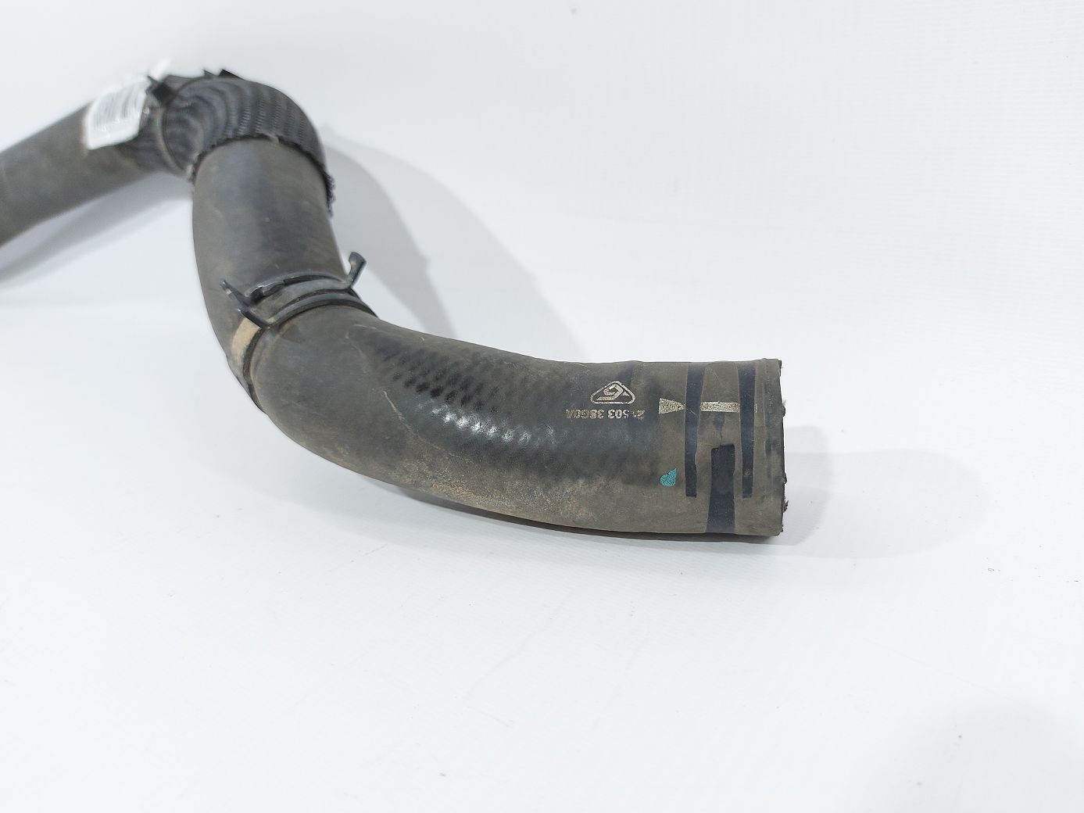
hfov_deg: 71.6
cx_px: 542
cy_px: 406
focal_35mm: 24
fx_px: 751
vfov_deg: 56.8
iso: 64
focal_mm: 5.23
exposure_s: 1/50
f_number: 1.8
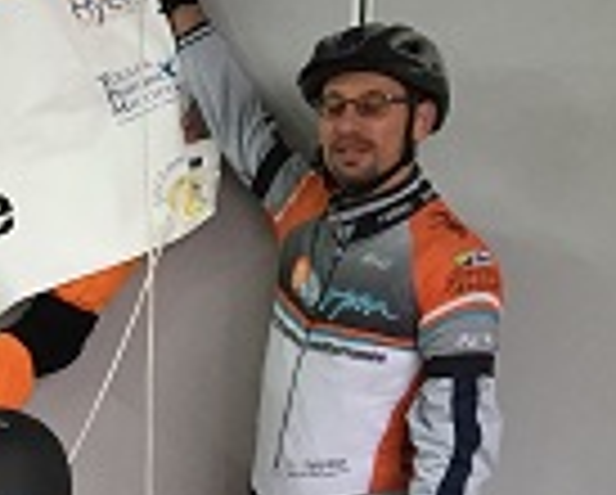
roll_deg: -0.1
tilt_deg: -6.6
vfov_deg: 14.4
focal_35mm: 105
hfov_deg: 15.9
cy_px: 522
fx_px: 1917
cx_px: -441
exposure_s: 1/30
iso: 100
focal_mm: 4.15
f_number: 2.2
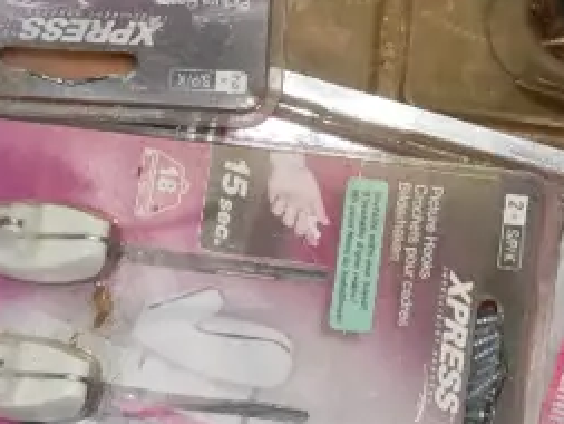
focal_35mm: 227
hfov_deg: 8.6
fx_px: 3700
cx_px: -94
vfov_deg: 6.5
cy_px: 106
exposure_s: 1/125
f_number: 5.6
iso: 3200
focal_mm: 28
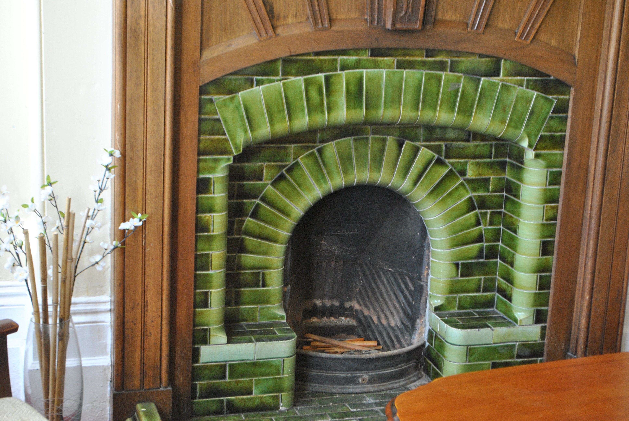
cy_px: 210
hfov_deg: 29.8
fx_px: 1181
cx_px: 314
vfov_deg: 20.2
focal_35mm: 68
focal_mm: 45
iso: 560
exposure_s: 1/30
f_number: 5.3
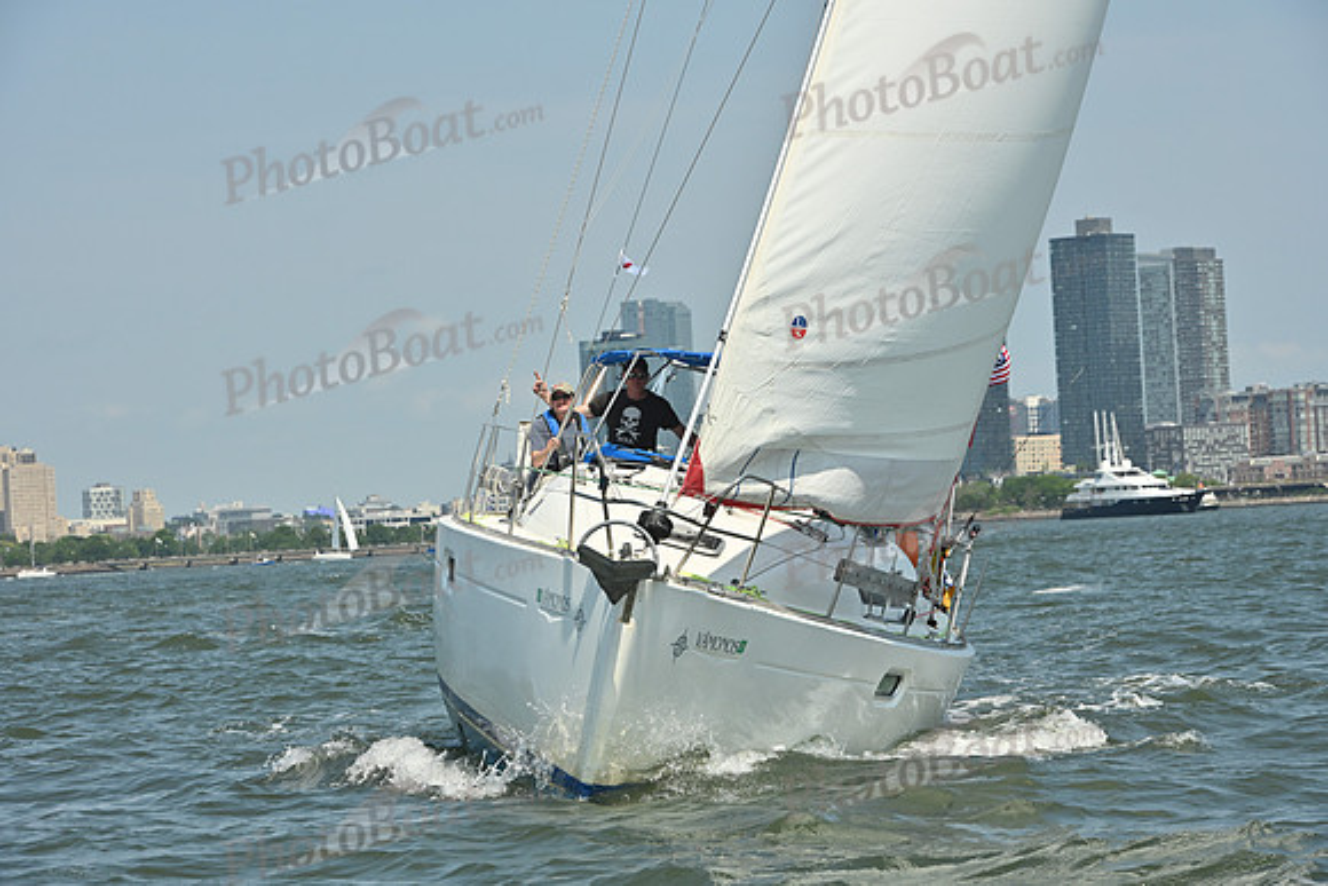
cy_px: 443
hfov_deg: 15.2
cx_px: 664
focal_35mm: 135
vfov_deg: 10.2
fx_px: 4981
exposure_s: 1/1250
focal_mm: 135
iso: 320
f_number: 10
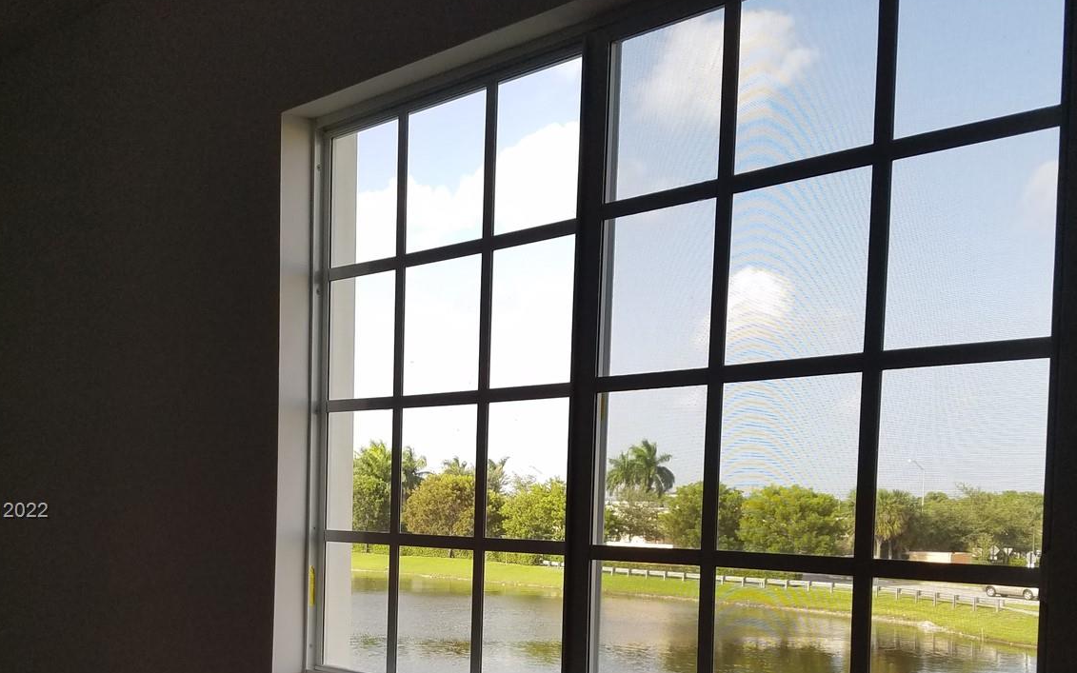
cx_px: 506
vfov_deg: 32.1
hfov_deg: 50.4
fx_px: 1145
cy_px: 512
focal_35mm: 39
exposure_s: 1/353
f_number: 1.7
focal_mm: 4.2
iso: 50
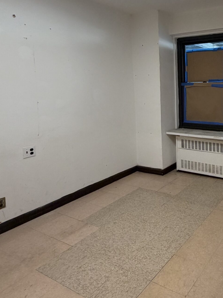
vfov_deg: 62.3
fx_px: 241
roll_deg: +0.6
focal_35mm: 28
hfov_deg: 44.3
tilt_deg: -5.1
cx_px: 210
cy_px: 107
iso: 160
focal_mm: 2.22
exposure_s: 1/60
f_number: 2.2
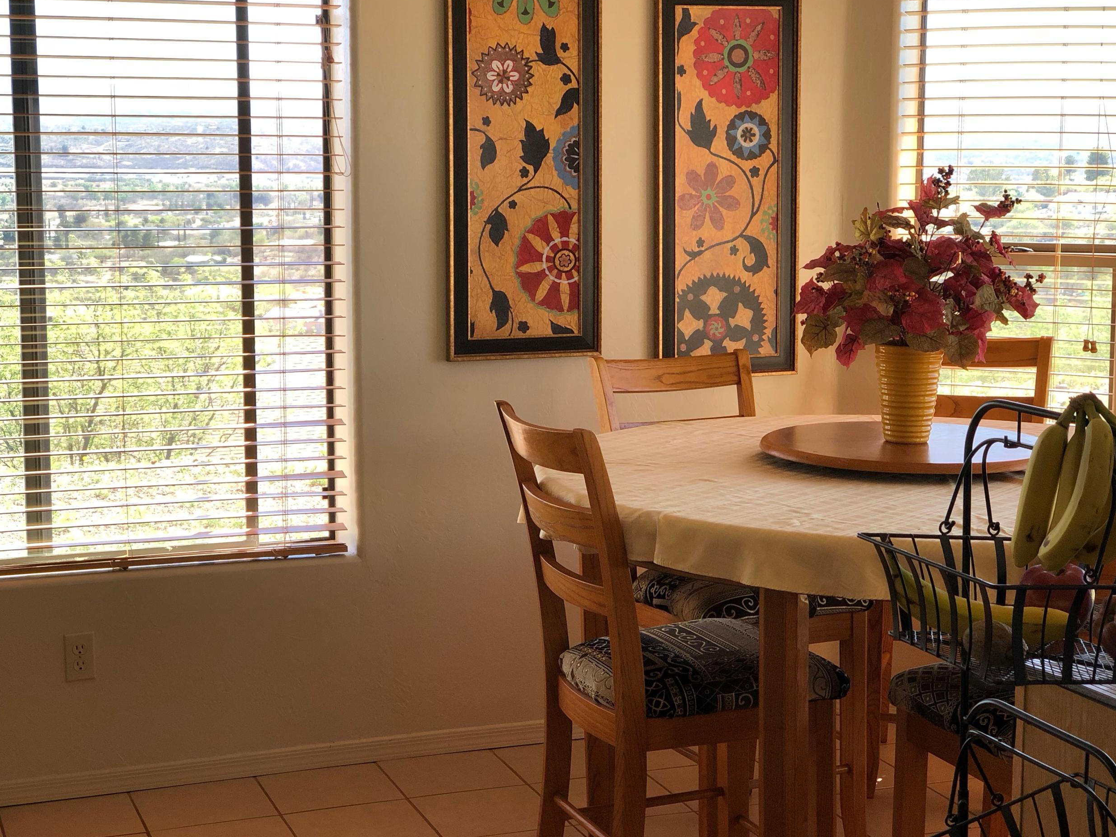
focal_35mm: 63
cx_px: 543
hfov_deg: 30.7
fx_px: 2031
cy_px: 371
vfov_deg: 23.3
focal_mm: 6
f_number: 2.4
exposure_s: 1/120
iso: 25
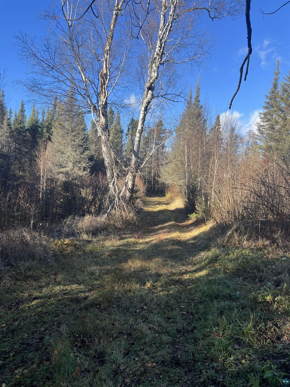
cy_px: 194
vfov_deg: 67.3
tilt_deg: -2.2
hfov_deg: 53.1
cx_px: 145
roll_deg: -2.4
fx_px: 290
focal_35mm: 26
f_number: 1.5
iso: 50
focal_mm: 5.7
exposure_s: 1/1209
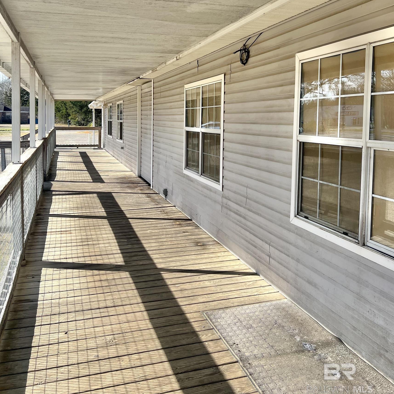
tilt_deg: -3.3
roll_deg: -0.3
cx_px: 198
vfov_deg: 52.0
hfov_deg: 52.5
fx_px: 399
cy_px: 146
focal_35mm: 31
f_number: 1.5
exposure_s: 1/2008
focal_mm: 5.7
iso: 50
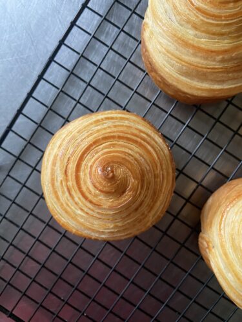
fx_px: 242
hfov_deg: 53.1
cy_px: 161
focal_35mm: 26
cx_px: 121
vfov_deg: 67.3
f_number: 1.8
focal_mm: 4.25
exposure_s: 1/33
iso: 400
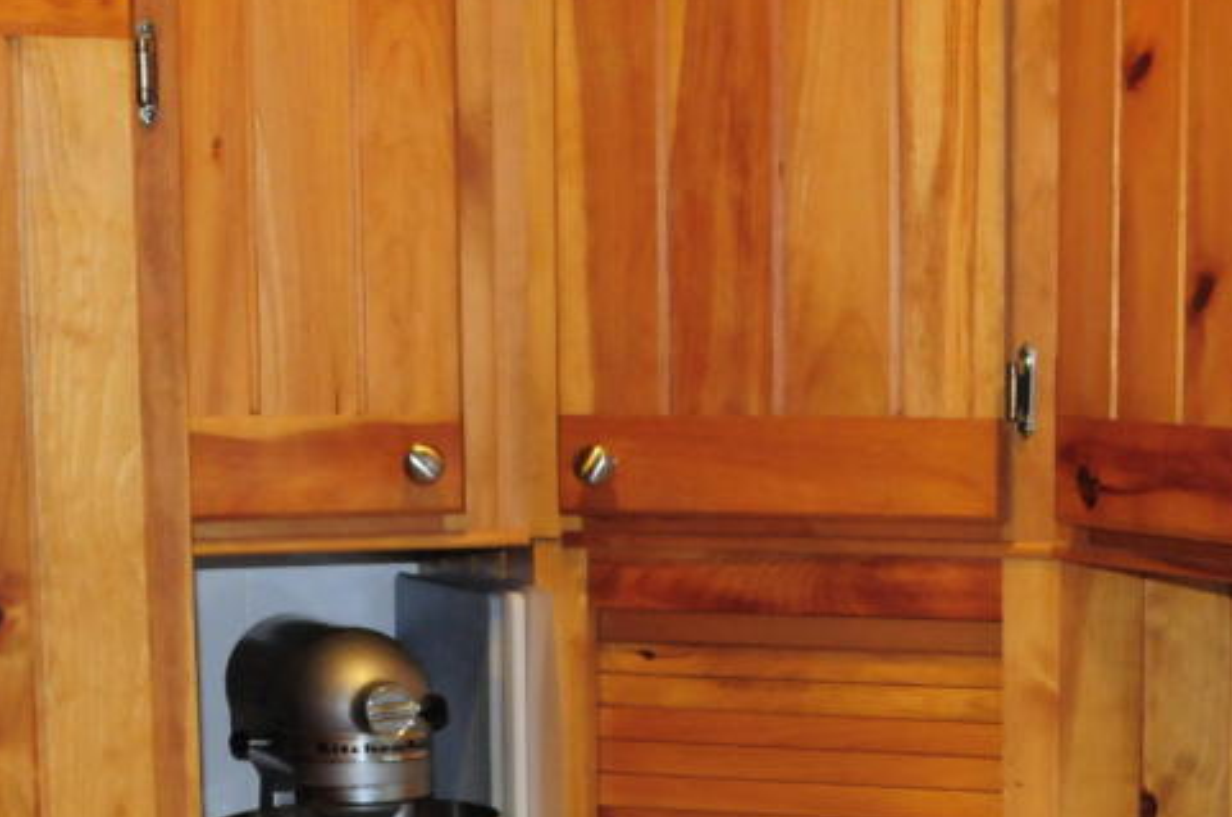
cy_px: 907
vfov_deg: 13.2
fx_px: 3451
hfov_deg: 19.9
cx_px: 1050
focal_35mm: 101
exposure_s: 1/60
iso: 1600
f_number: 5.6
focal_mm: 28
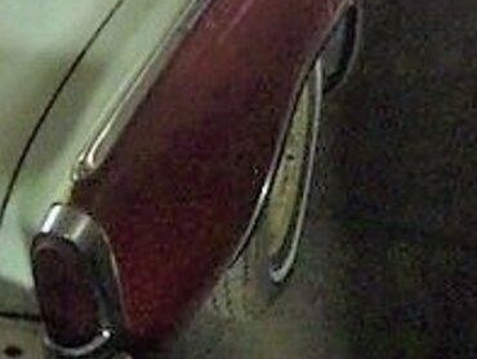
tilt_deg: -20.9
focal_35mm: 94
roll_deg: +1.3
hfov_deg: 20.1
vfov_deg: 15.5
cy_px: 12
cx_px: -21
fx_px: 1296
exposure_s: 1/15
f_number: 2.2
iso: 400
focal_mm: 4.15
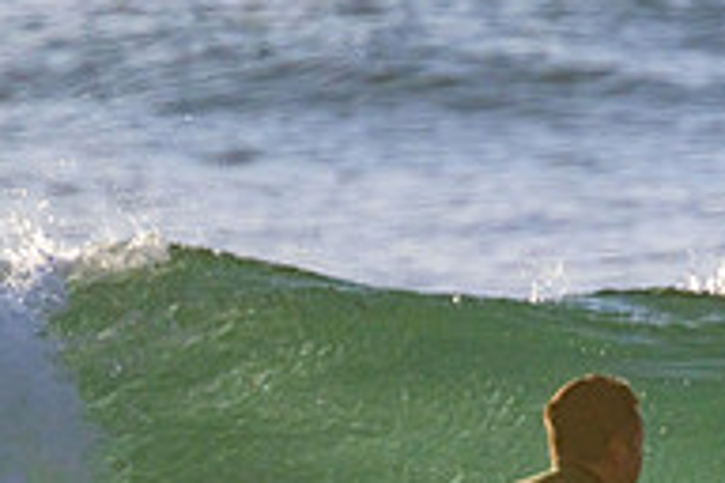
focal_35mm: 2415
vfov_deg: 0.6
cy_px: 677
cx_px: 759
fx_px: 48632
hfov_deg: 0.9
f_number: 11
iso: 800
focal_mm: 800
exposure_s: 1/1600
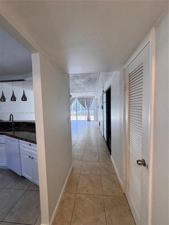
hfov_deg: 85.7
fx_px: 91
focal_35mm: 14
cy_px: 112
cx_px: 84
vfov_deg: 102.1
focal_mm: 2.22
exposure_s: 1/120
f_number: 2.2
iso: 160
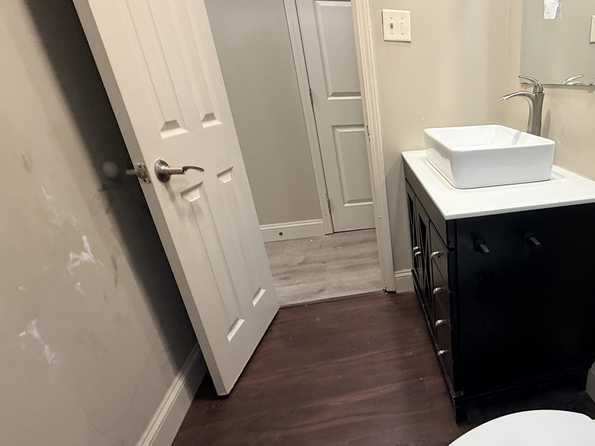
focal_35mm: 22
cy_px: 241
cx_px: 466
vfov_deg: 61.0
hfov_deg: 69.7
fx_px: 378
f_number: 2.2
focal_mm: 2.22
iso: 250
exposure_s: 1/120
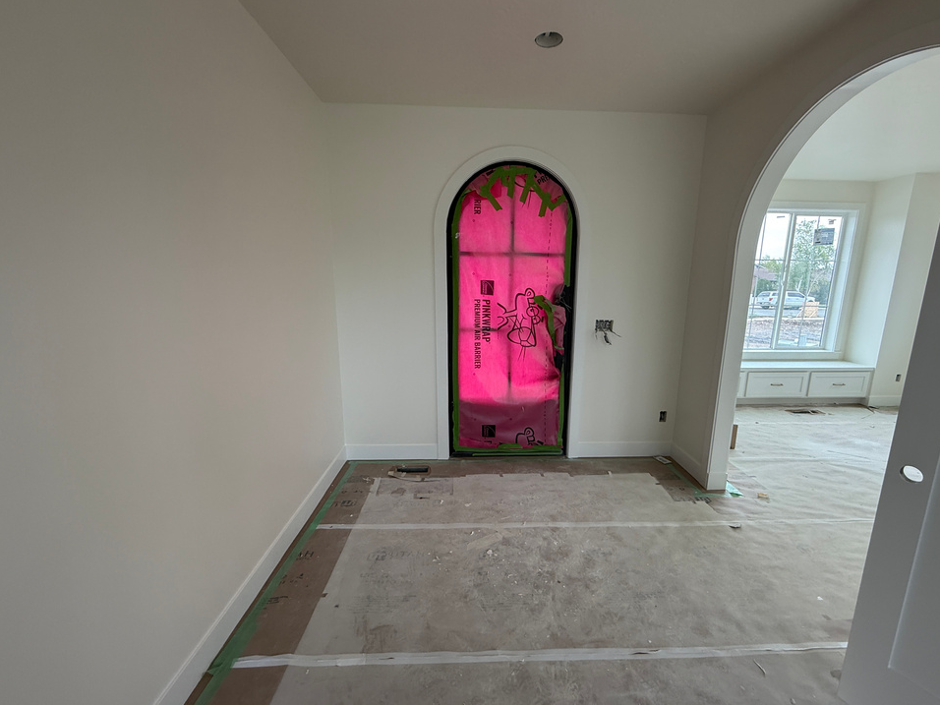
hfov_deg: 98.1
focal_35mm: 15
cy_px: 359
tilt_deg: -11.2
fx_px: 407
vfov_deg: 81.7
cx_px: 495
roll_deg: +0.1
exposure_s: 1/99
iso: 125
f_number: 2.2
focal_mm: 2.22
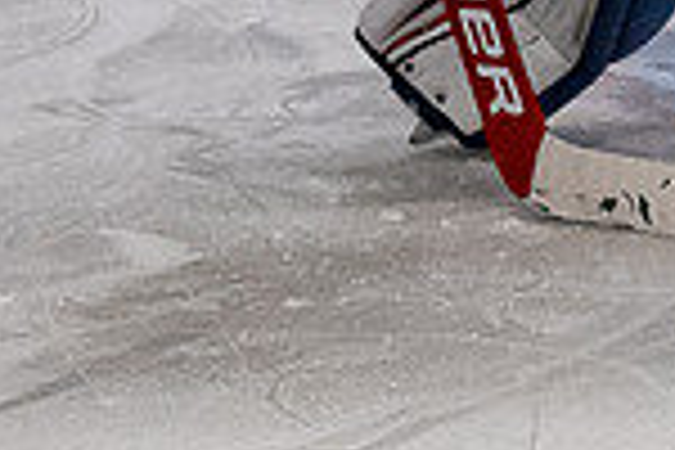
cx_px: 642
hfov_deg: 2.9
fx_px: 13311
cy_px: -395
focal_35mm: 710
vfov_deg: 1.9
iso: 2000
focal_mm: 70
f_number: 3.2
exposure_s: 1/800
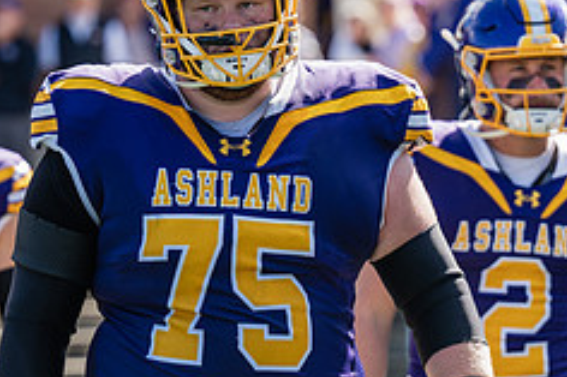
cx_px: 207
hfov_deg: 6.2
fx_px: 5225
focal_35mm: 332
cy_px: 220
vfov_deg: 4.1
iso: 100
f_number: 3.2
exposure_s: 1/500
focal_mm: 135
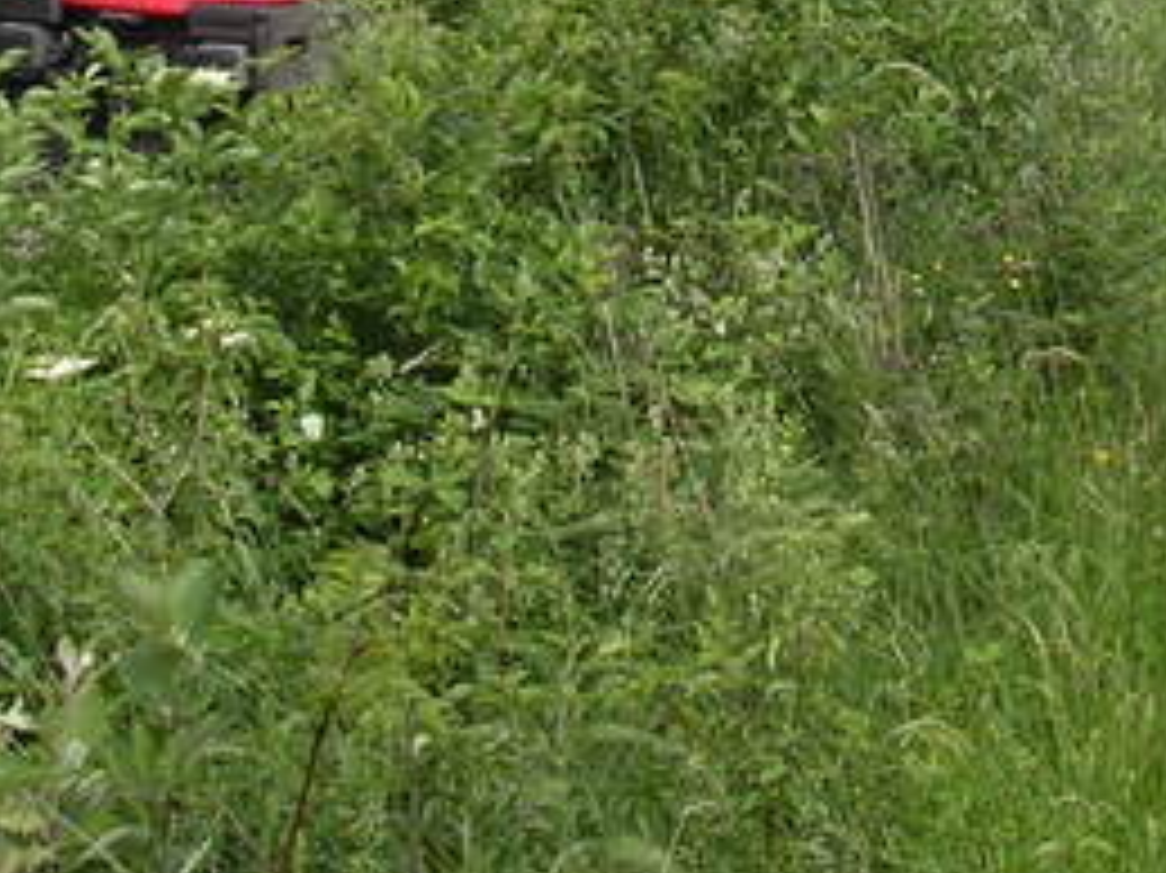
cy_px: -99
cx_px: 999
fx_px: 3165
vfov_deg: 15.3
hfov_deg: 20.5
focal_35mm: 94
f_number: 5.6
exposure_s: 1/168
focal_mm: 5.8
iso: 100
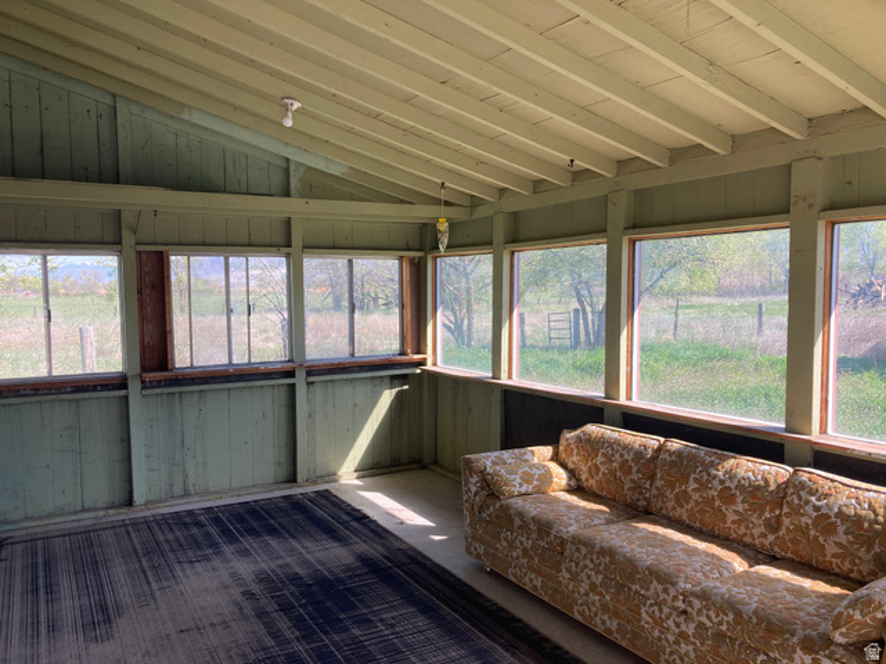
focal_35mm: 28
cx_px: 443
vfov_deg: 49.7
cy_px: 332
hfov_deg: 63.4
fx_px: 717
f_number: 1.8
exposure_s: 1/287
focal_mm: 3.99
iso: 20
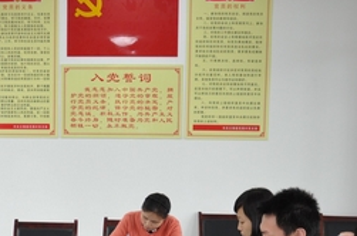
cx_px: 88
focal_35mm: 69
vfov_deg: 19.0
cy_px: 247
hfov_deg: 28.8
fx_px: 683
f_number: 3.8
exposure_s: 1/100
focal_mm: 21
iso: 800
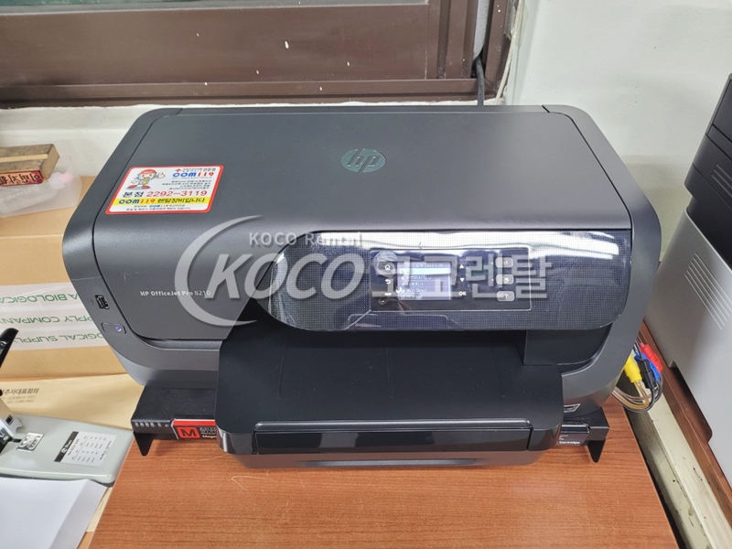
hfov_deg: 67.3
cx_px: 366
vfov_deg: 53.1
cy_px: 274
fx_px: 550
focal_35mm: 26
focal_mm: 5
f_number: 1.8
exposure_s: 1/39.1
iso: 320
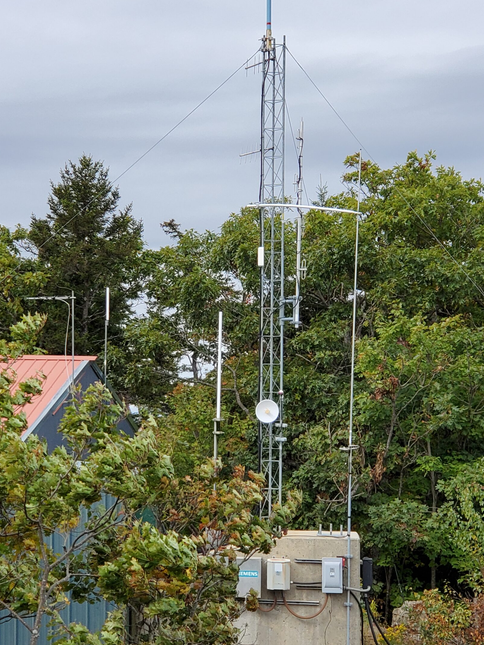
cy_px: 319
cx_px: 232
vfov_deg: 31.2
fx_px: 1156
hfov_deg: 23.6
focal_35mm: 62
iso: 50
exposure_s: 1/416
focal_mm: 6
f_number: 2.4
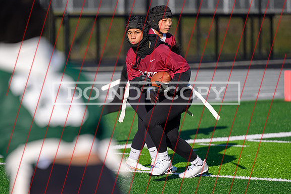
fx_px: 2304
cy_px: 114
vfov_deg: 4.8
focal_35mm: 285
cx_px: 138
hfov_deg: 7.2
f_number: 2.8
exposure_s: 1/1250
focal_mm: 200
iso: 80
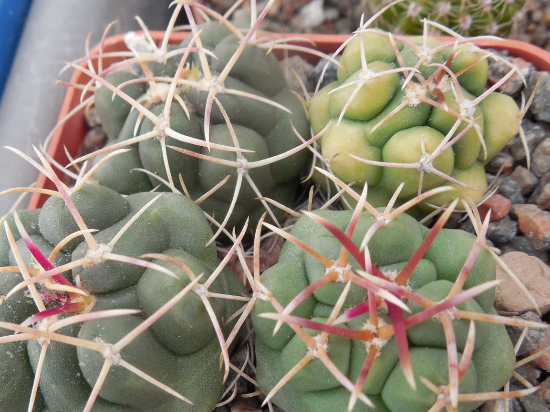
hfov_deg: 43.1
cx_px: 176
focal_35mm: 43
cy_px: 228
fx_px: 683
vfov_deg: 33.6
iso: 125
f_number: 3.6
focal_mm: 5.6
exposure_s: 1/60
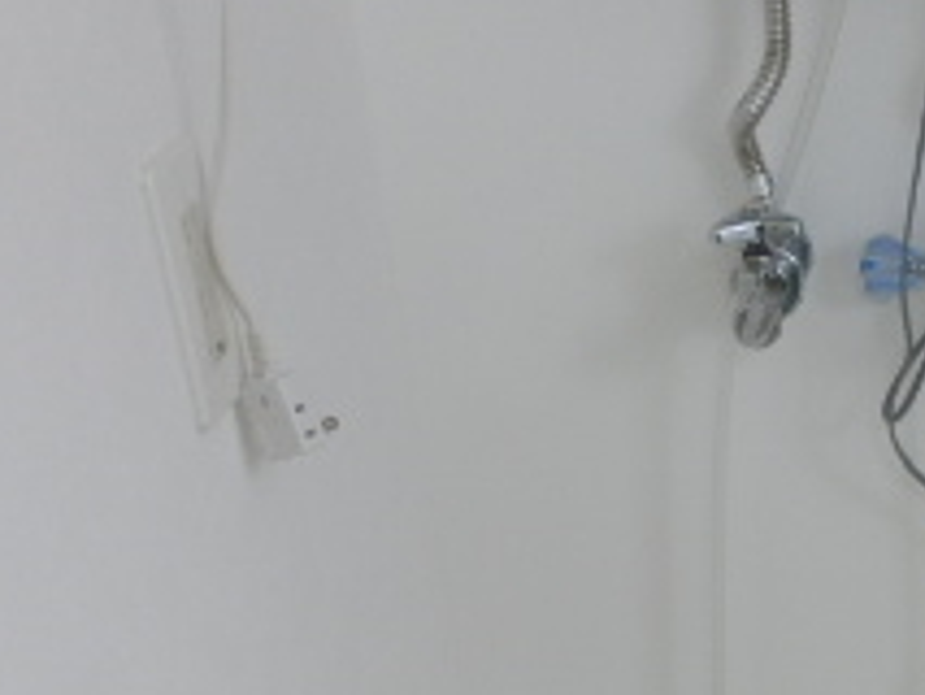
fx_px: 1925
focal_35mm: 72
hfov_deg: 26.0
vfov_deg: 18.5
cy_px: 986
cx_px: 851
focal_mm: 4.2
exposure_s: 1/30
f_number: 3
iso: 125
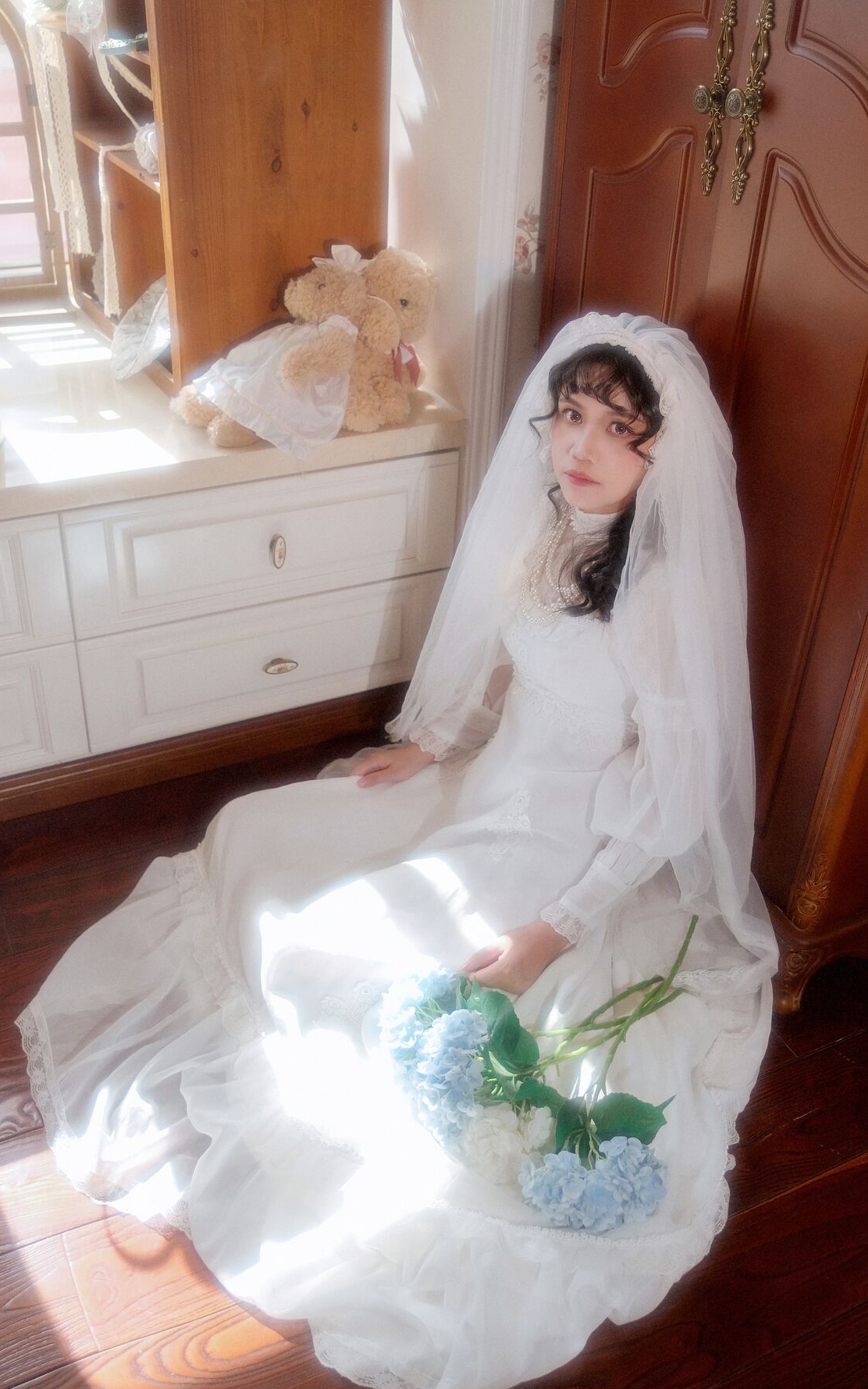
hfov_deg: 38.3
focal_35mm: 33
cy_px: 698
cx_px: 453
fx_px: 1249
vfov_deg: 58.1
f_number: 2.8
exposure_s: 1/500
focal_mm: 21.3
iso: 500
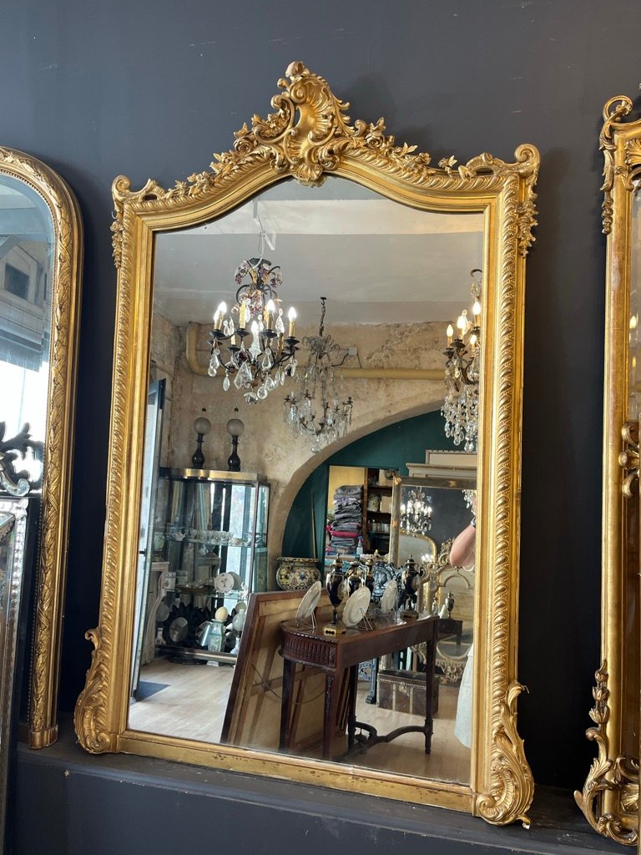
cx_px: 320
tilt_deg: -1.8
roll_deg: -0.2
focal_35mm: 26
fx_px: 642
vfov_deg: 67.3
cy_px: 428
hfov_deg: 53.1
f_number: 1.6
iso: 100
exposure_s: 1/121
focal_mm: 5.1
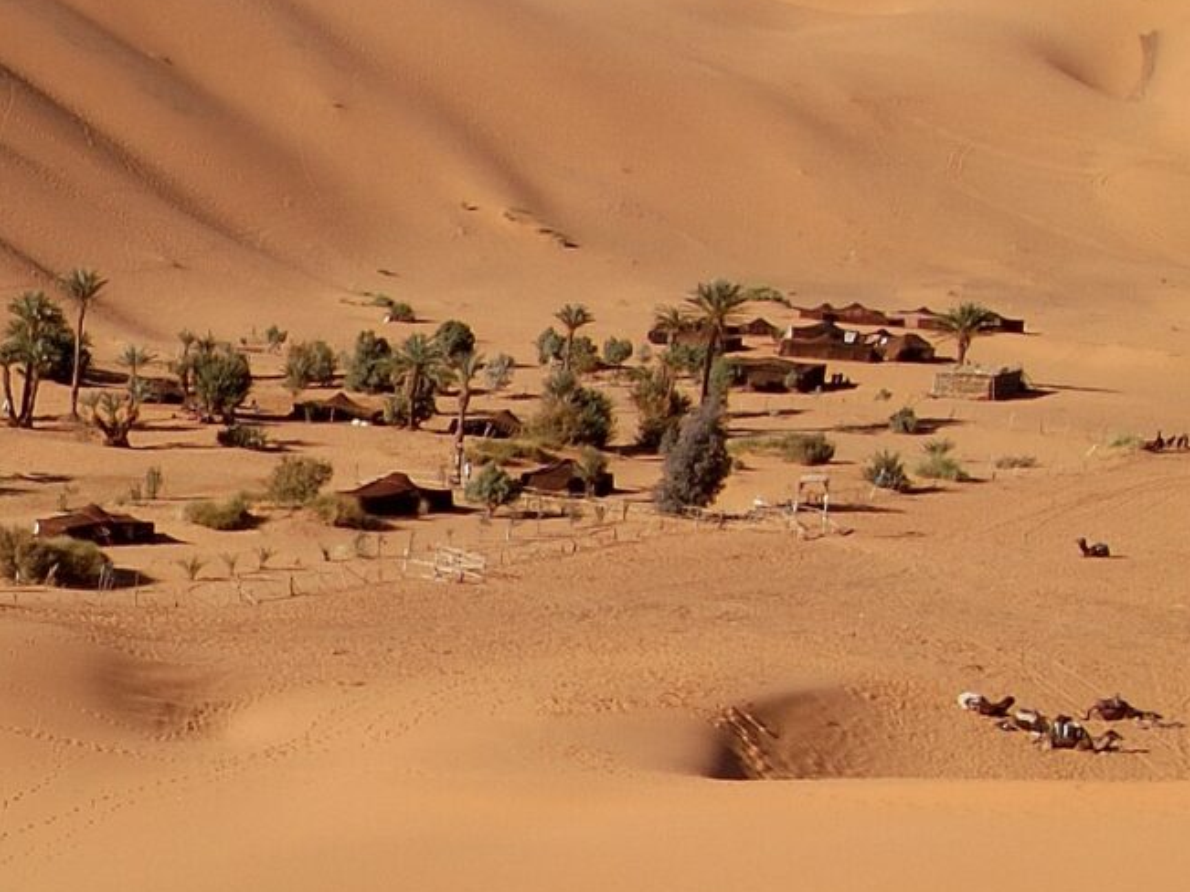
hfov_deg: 24.0
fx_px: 2337
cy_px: 802
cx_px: -472
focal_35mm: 68
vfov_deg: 21.1
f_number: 13
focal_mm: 12
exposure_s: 1/250
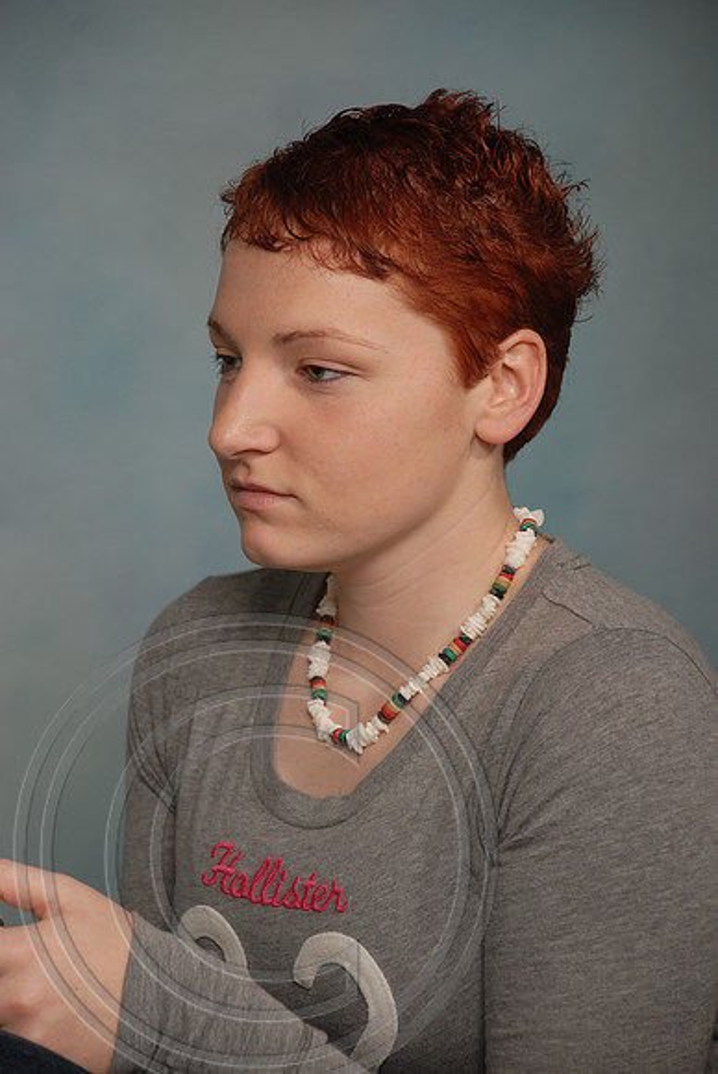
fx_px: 4476
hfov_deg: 9.2
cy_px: 537
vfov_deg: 13.7
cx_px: 359
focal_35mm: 150
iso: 100
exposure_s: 1/125
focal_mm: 100
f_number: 5.6
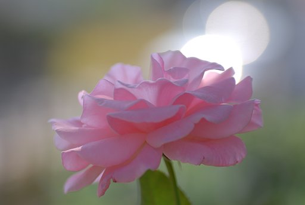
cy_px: 102
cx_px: 152
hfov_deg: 15.2
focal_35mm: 135
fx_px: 1145
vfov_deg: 10.2
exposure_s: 1/500
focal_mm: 90
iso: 100
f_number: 3.2
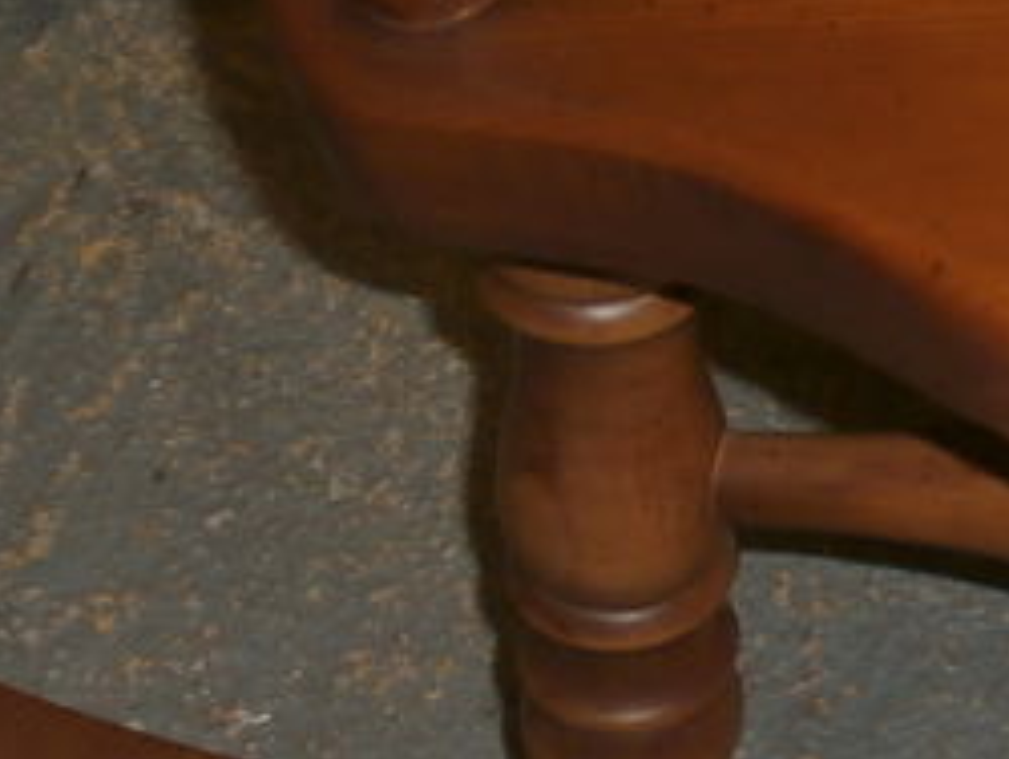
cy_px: 113
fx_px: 3501
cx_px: 1227
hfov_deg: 15.8
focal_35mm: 120
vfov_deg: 12.3
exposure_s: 1/30
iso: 100
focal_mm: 5.36
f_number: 3.5
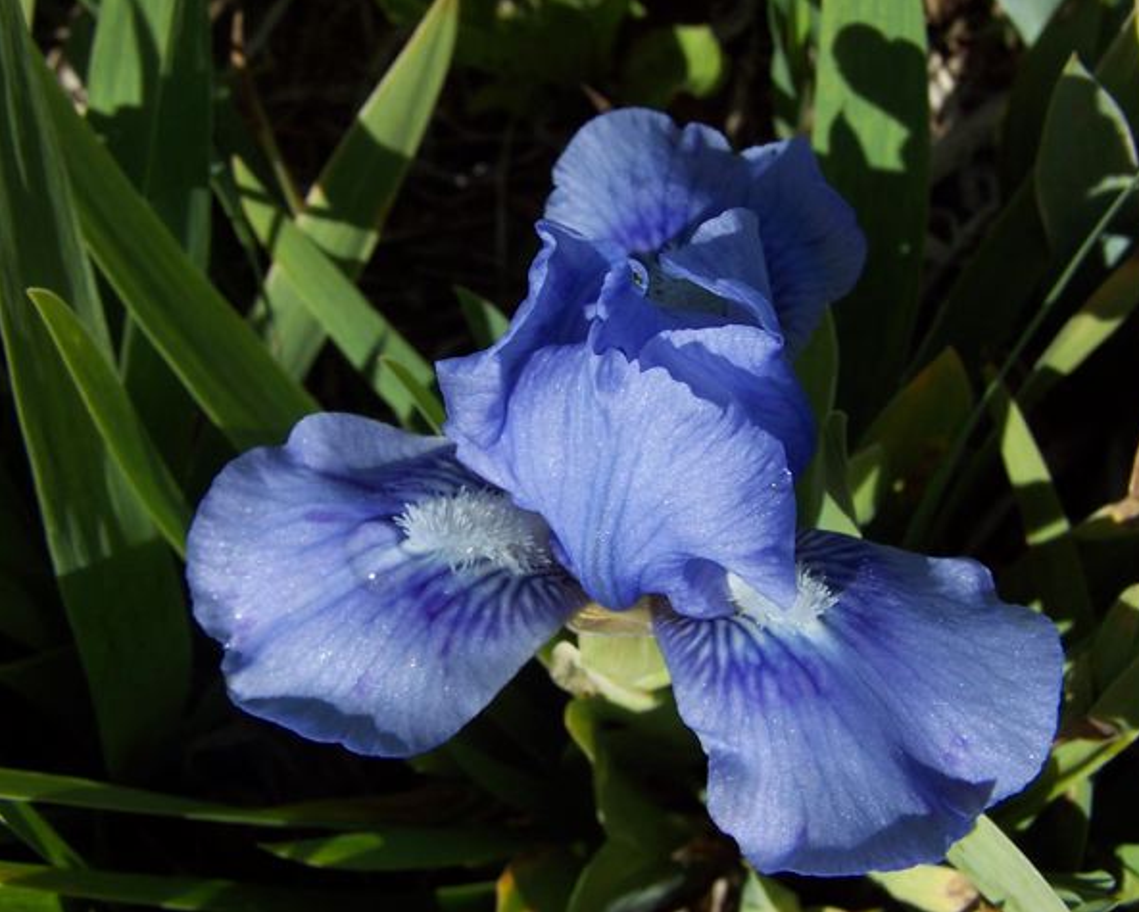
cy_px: 453
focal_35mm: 40
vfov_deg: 37.4
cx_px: 580
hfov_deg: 45.8
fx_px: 1349
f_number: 5.6
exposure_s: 1/500
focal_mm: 6.3
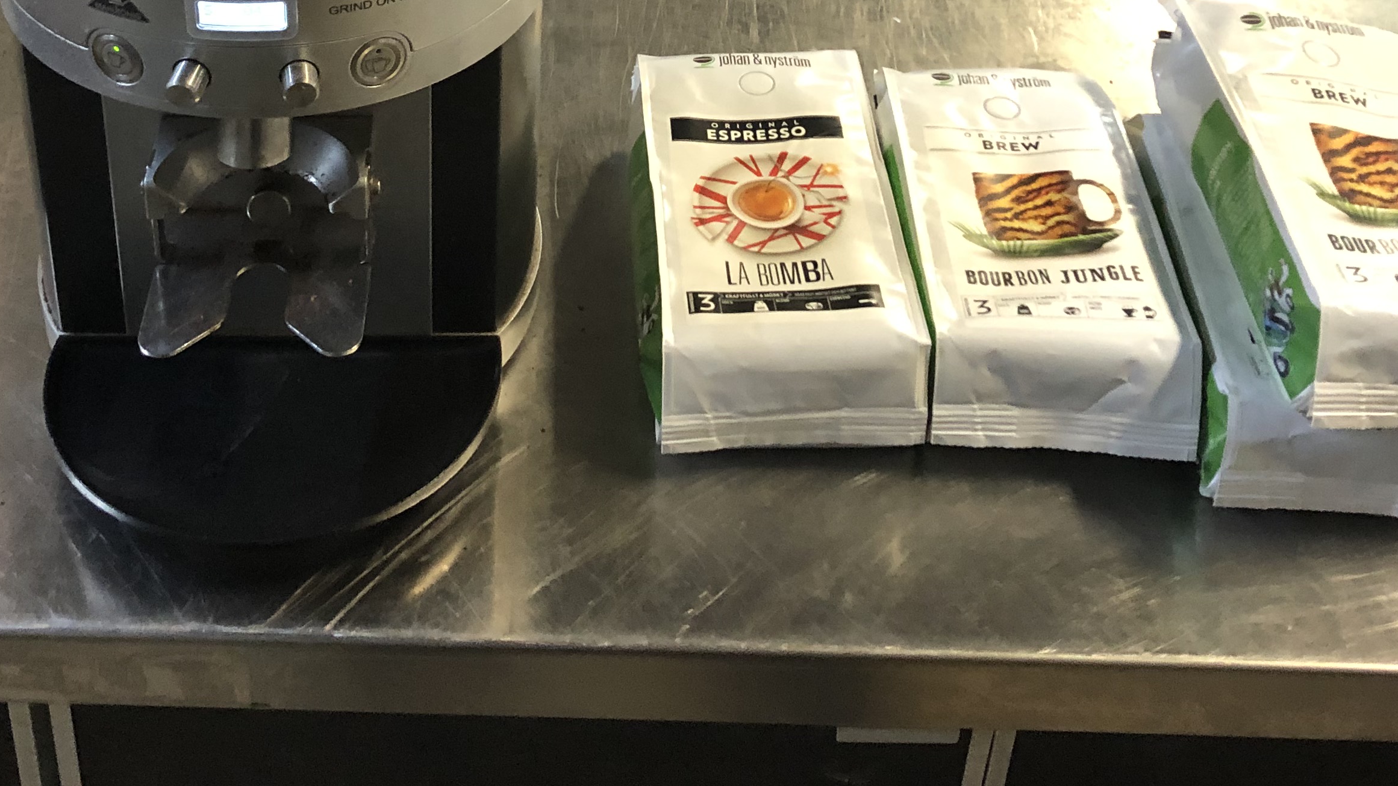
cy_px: -114
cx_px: 660
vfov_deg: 21.3
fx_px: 1964
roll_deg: -2.2
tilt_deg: -30.9
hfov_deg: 39.2
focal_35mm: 53
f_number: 1.8
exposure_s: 1/14
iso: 100
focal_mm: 3.99
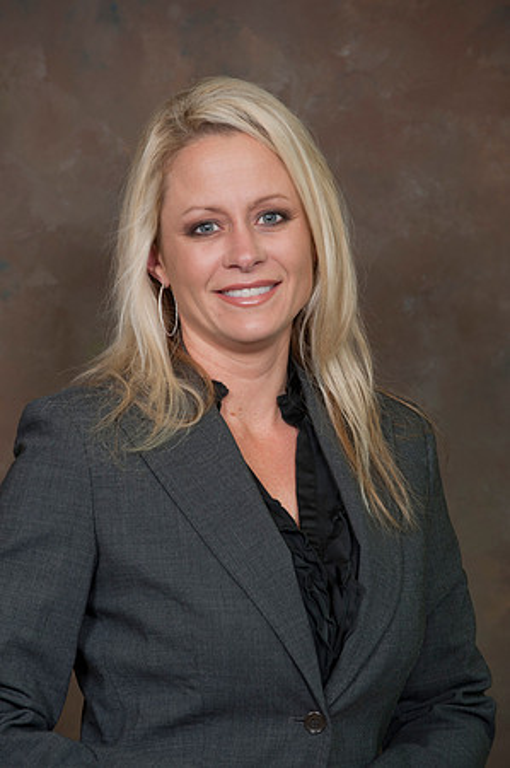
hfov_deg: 6.9
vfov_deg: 10.3
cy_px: 384
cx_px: 255
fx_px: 4260
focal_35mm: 200
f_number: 5.6
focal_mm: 200
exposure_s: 1/125
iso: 320
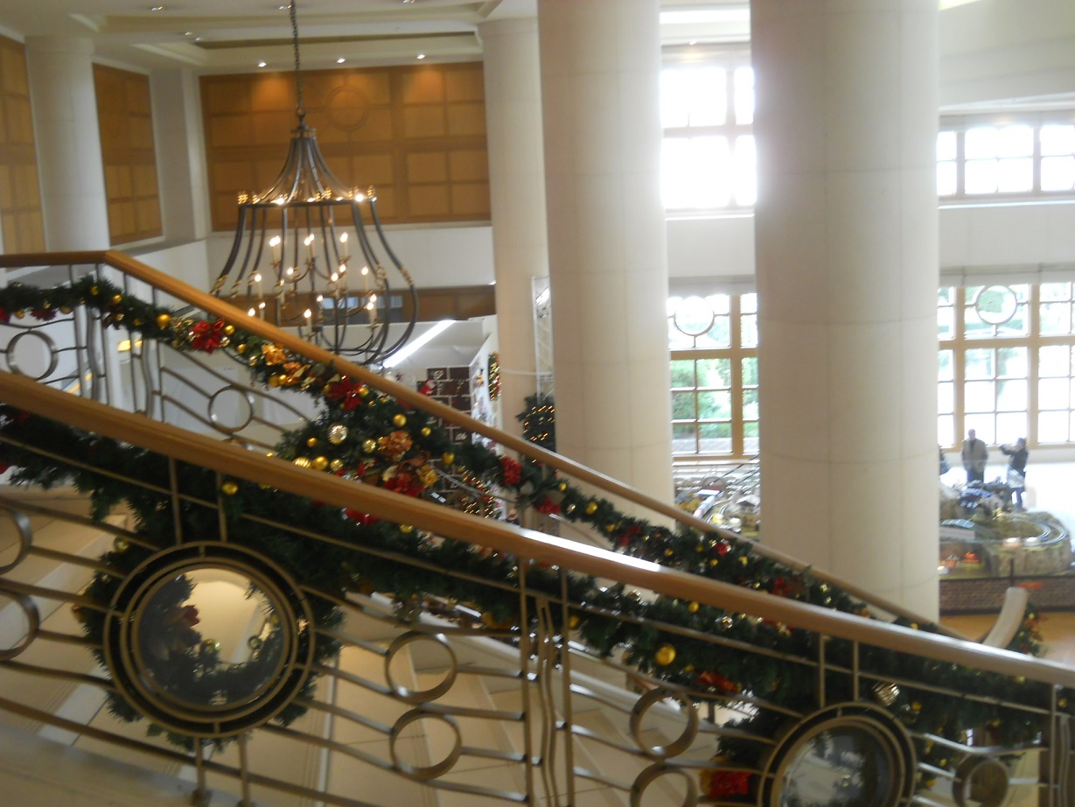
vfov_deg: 35.1
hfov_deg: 45.8
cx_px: 538
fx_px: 1273
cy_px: 404
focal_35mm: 41
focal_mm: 6.72
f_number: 3.1
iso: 160
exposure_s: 1/30
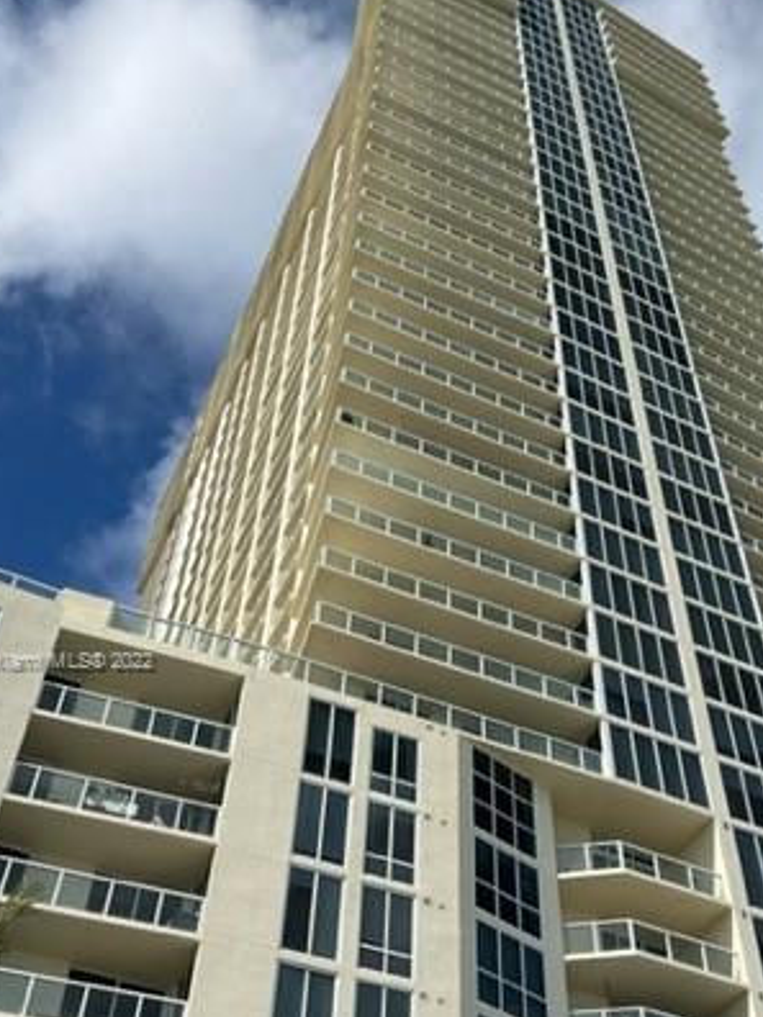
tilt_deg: +47.1
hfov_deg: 34.2
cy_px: 663
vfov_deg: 44.3
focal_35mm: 42
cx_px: 475
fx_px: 1234
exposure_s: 1/7463
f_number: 1.5
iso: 50
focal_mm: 5.7
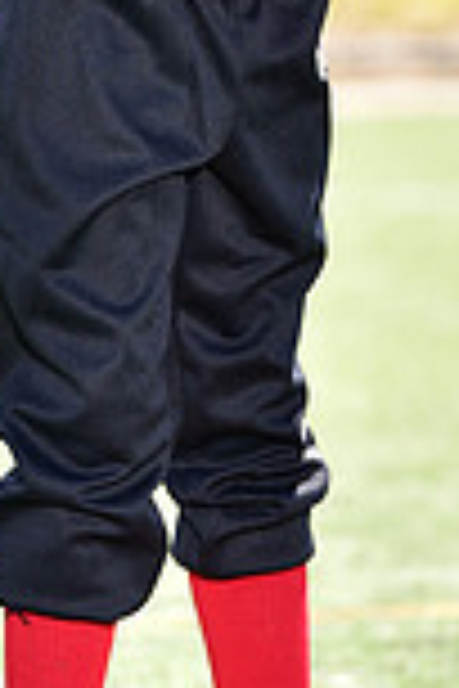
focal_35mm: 512
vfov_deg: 4.0
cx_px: 443
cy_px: -337
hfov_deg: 2.7
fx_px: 9791
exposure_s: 1/200
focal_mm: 135
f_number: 4.5
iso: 80
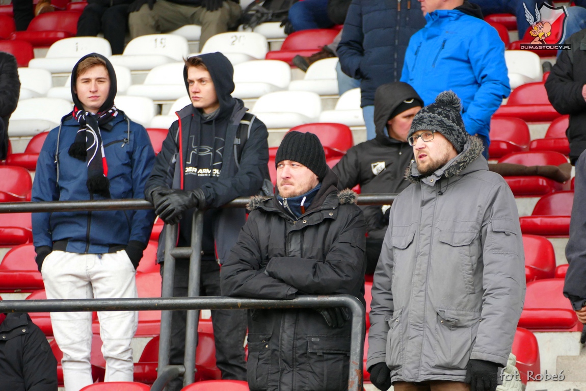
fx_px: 6511
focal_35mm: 400
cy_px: 196
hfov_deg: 5.2
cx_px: 293
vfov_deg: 3.4
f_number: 4
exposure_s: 1/250
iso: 500
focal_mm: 146
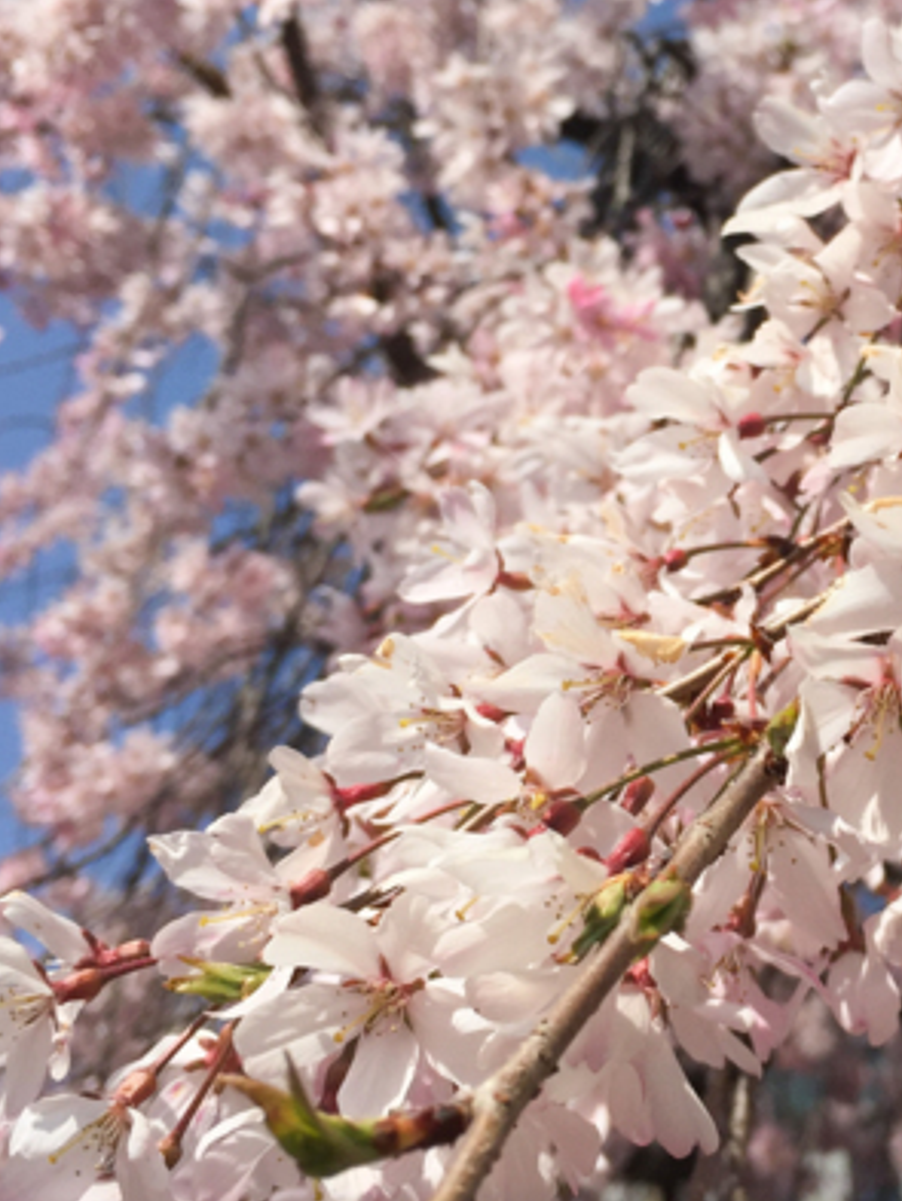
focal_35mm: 59
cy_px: 544
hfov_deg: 24.0
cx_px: 850
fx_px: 2049
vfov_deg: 32.7
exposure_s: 1/3597
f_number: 2.2
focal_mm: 4.15
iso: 32
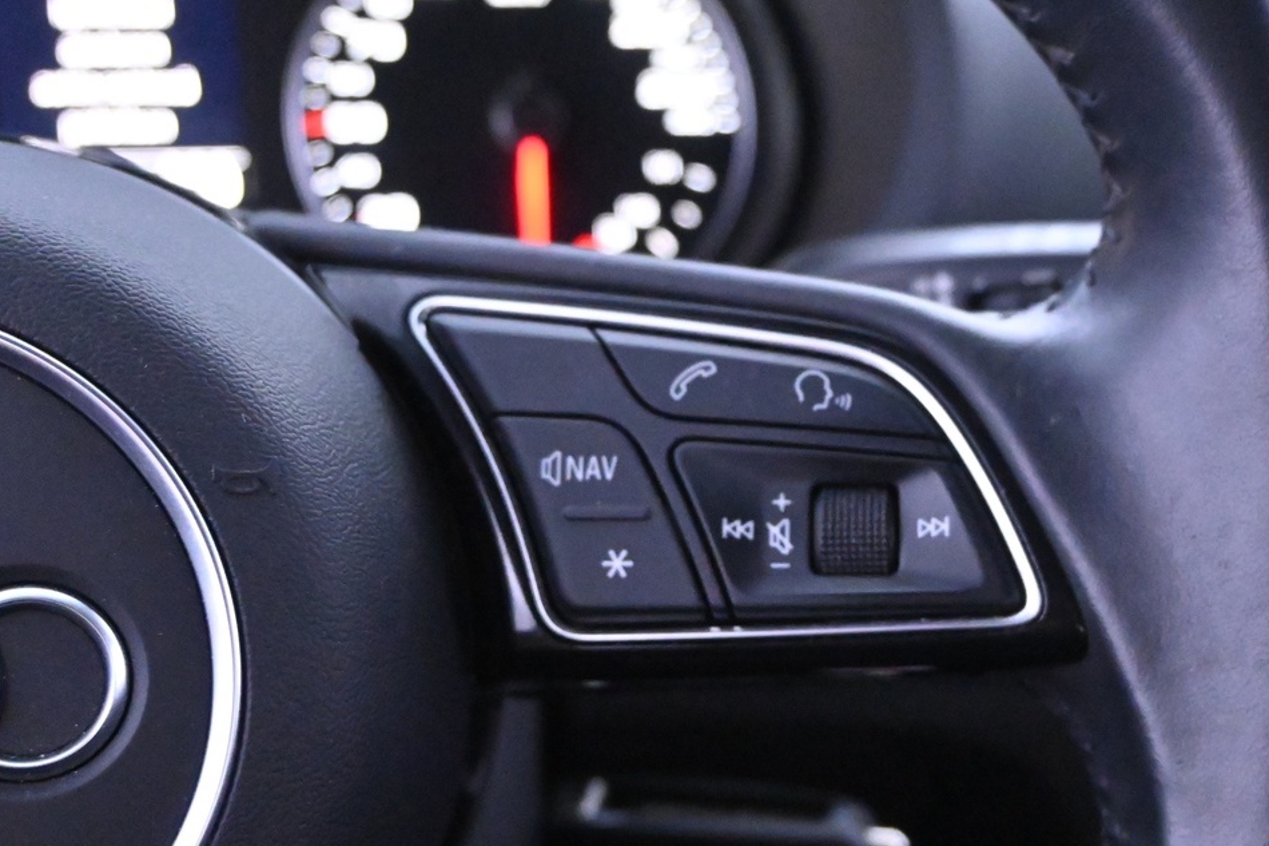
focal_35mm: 59
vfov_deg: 23.0
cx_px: 884
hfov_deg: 33.6
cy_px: 517
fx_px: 2074
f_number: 4.2
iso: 11400
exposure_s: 1/40
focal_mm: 23
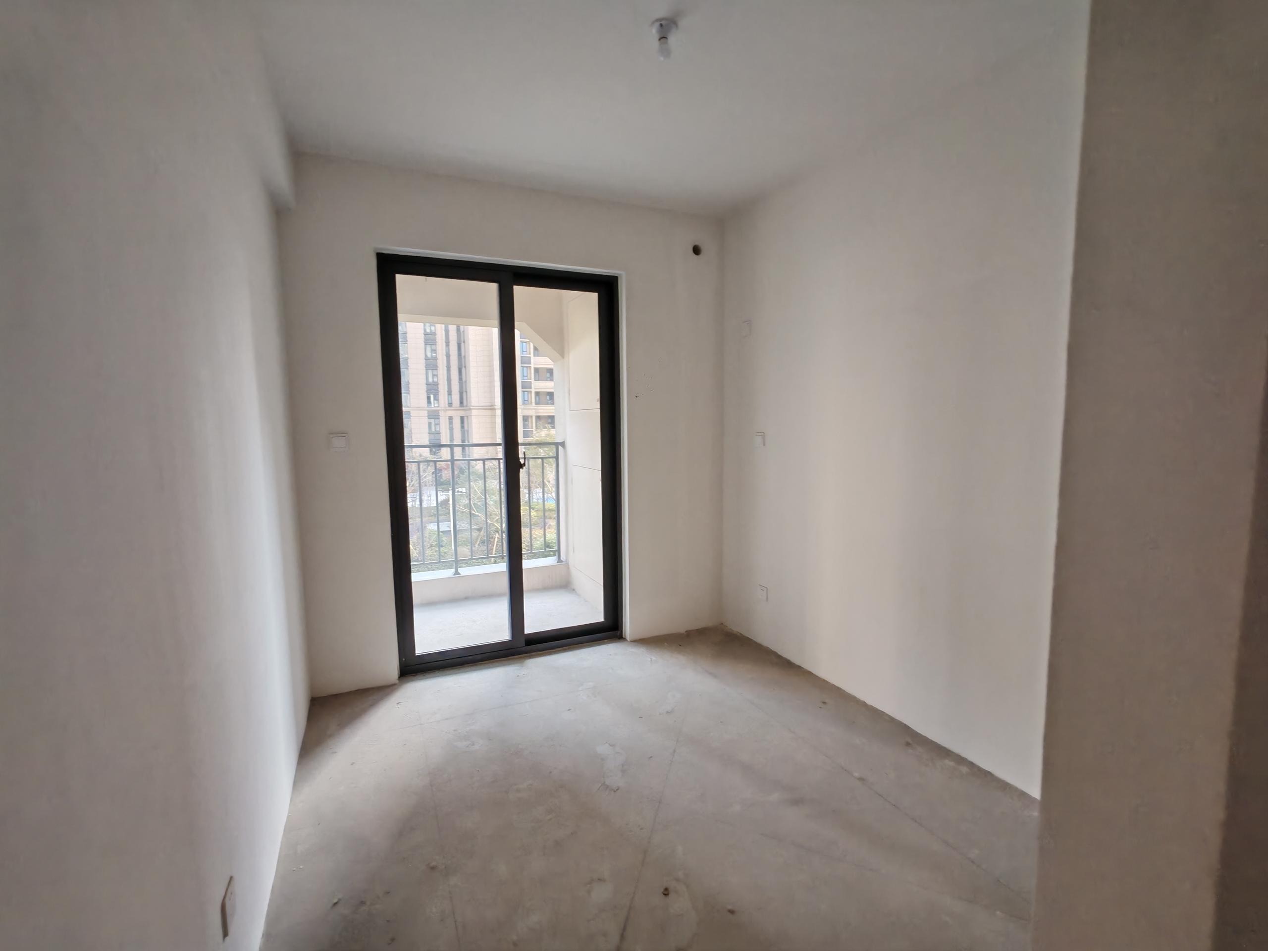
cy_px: 476
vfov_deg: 78.1
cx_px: 634
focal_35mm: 16
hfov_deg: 94.5
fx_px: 586
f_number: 2.2
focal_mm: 1.96
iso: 80
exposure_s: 1/50
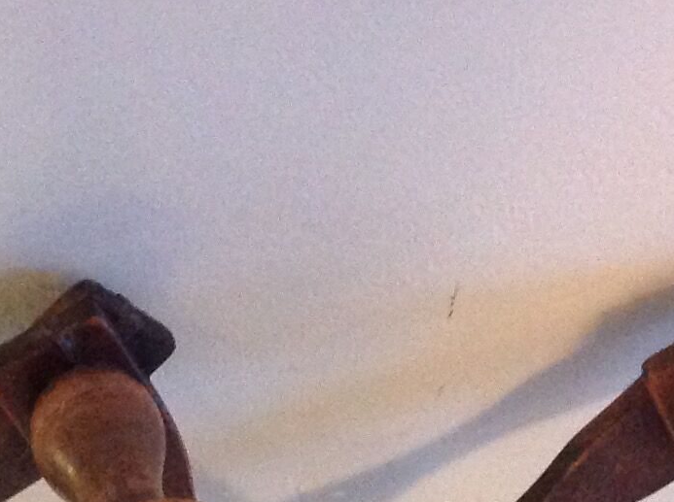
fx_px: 2546
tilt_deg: -67.4
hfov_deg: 14.8
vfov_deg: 10.9
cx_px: -3
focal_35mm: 131
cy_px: 720
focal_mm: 4.28
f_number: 2.4
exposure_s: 1/15
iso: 500
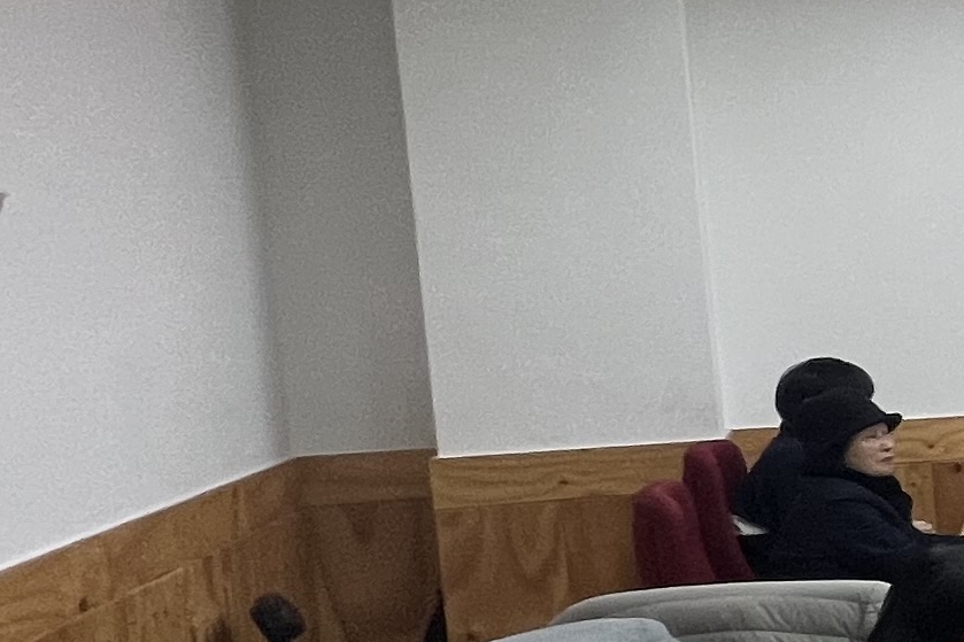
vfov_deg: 20.9
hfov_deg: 16.8
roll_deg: +1.1
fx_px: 1740
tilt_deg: -5.1
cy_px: 385
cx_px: 2144
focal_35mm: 65
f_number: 1.8
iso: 80
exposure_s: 1/120
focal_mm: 1.57
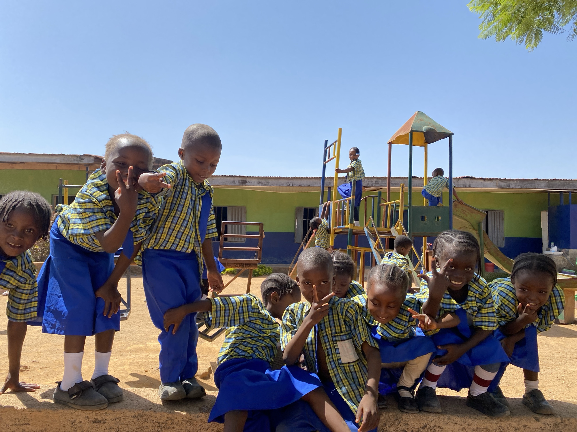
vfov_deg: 53.1
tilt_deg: +2.0
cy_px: 216
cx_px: 288
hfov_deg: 67.3
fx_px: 433
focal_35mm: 26
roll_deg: +0.2
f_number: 1.8
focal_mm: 4.25
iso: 32
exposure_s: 1/1927
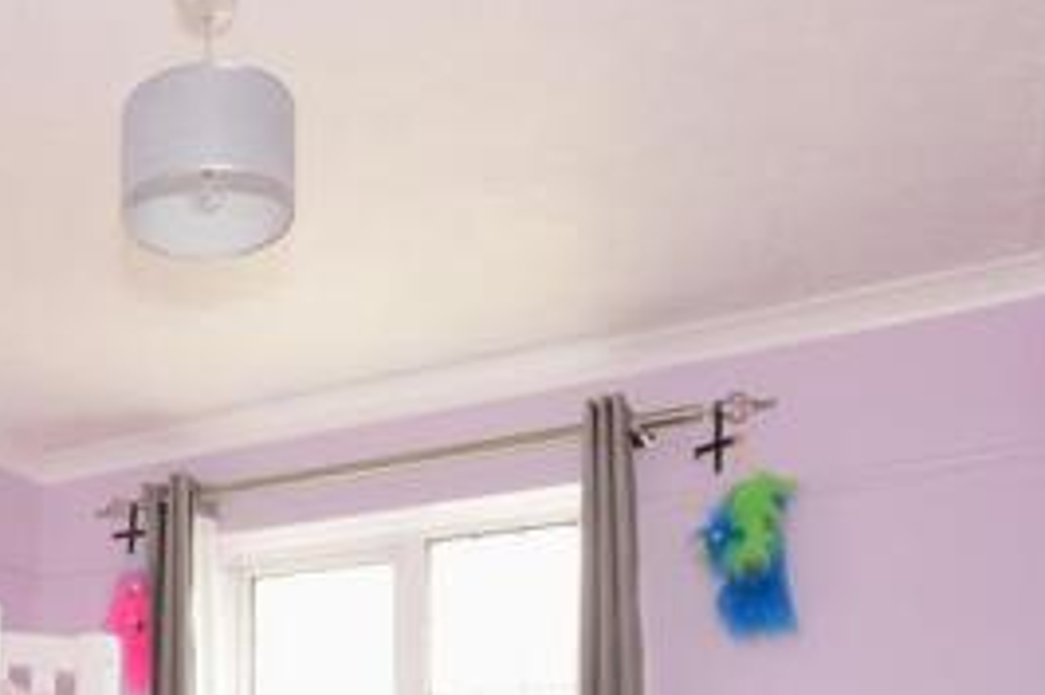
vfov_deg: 30.8
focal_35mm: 37
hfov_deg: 46.1
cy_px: 815
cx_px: 75
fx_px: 1073
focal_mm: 10
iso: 400
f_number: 5.6
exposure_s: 1/10
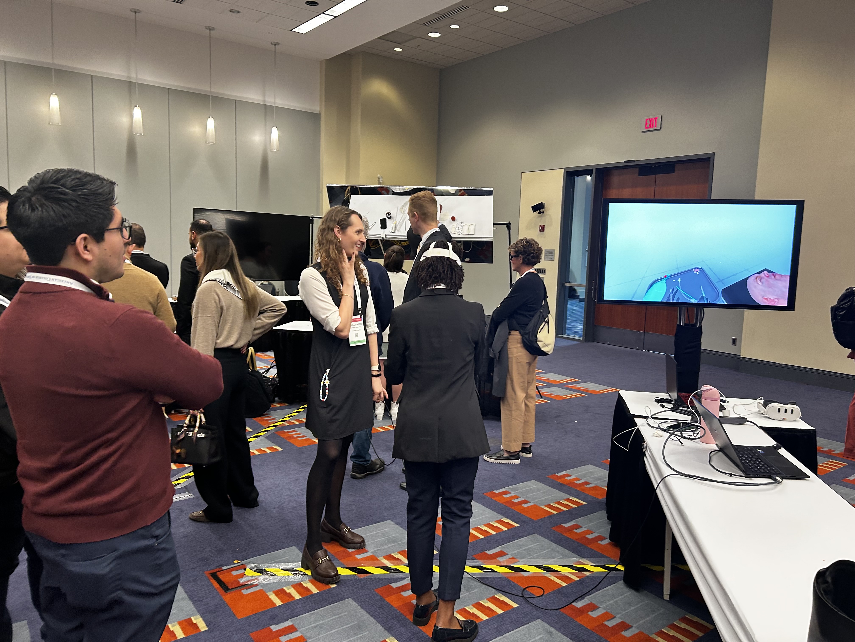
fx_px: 642
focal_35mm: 26
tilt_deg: -3.2
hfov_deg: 67.3
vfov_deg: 53.1
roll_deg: -5.1
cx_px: 428
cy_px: 321
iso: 100
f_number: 1.5
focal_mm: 5.7
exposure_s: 1/52
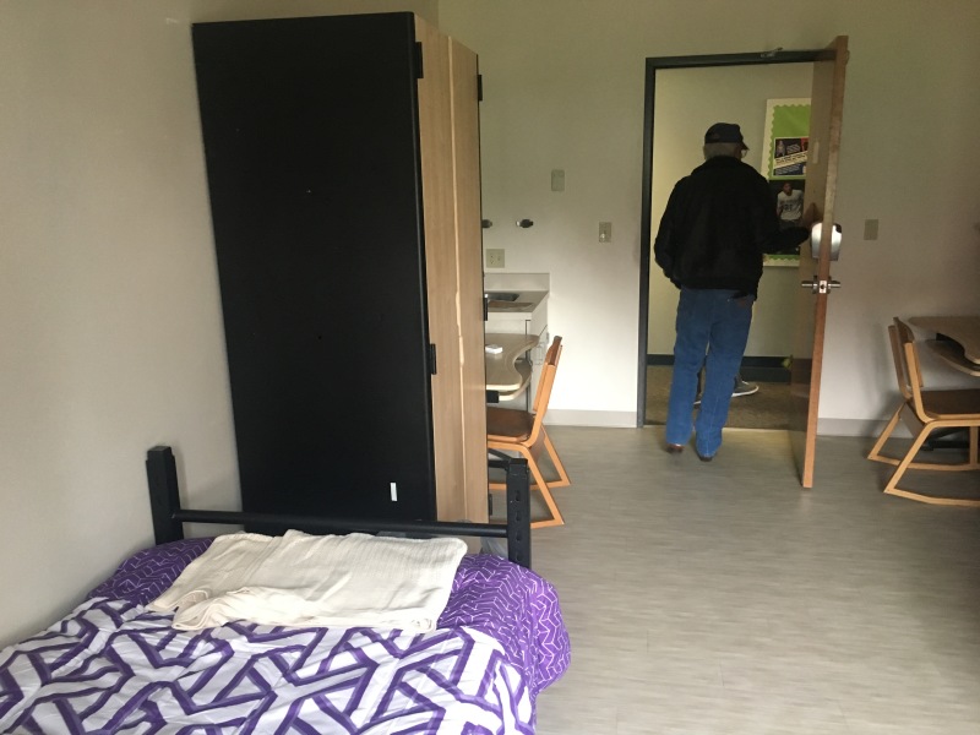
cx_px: 490
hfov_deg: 61.7
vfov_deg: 48.2
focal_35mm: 29
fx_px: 821
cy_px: 368
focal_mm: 4.15
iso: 200
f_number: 2.2
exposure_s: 1/17
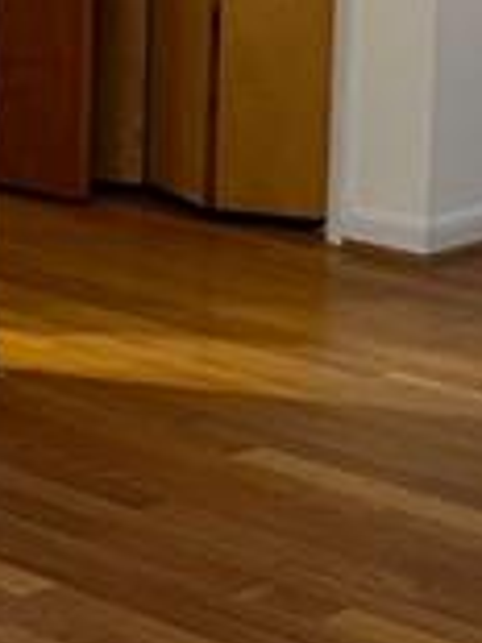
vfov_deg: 14.6
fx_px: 2398
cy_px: -220
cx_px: 773
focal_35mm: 129
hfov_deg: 10.9
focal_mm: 5.7
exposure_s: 1/60
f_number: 1.5
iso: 160
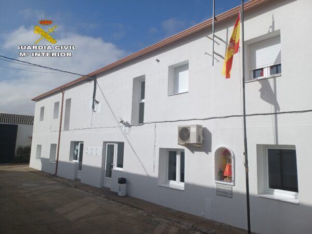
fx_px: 225
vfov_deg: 54.9
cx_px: 156
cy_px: 117
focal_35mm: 25
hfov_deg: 69.4
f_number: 1.8
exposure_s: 1/973
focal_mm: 4.6
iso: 40
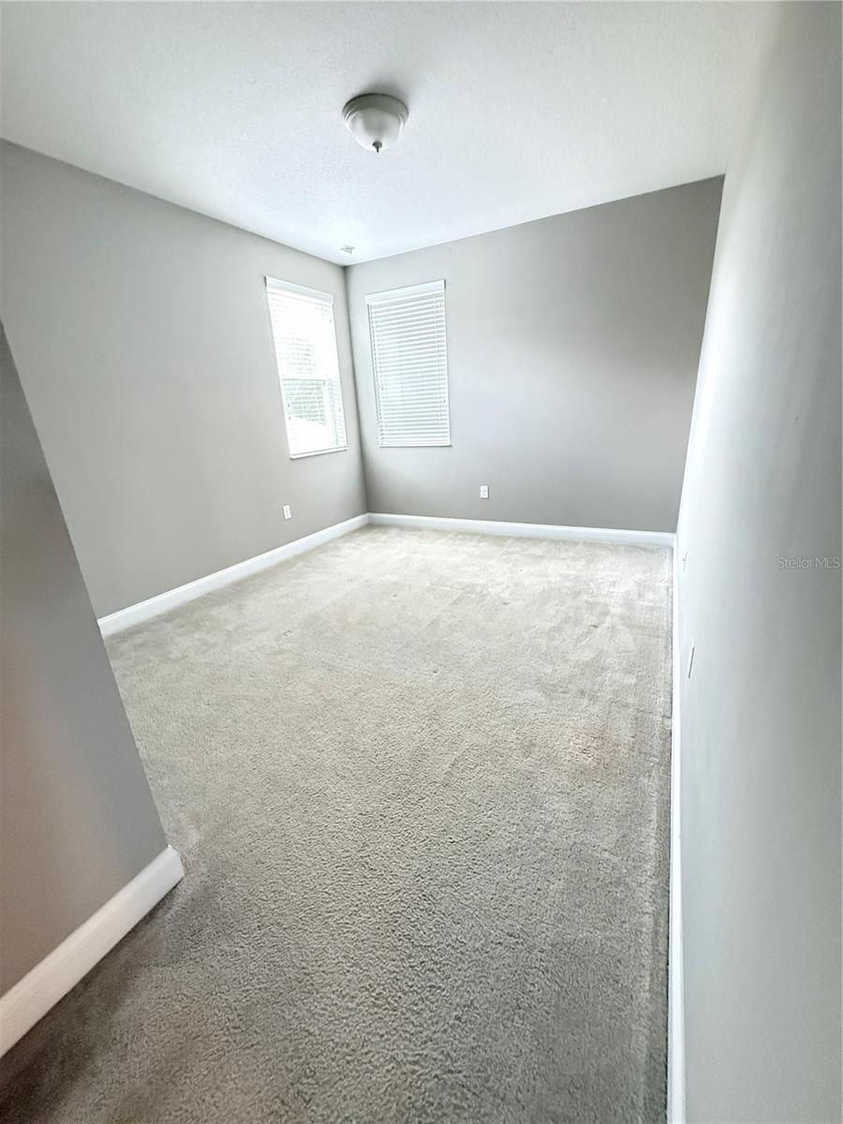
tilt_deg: -17.3
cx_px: 422
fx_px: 455
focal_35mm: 14
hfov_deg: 85.7
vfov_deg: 102.1
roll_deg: +3.3
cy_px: 562
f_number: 2.2
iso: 1000
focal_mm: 2.22
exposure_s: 1/60
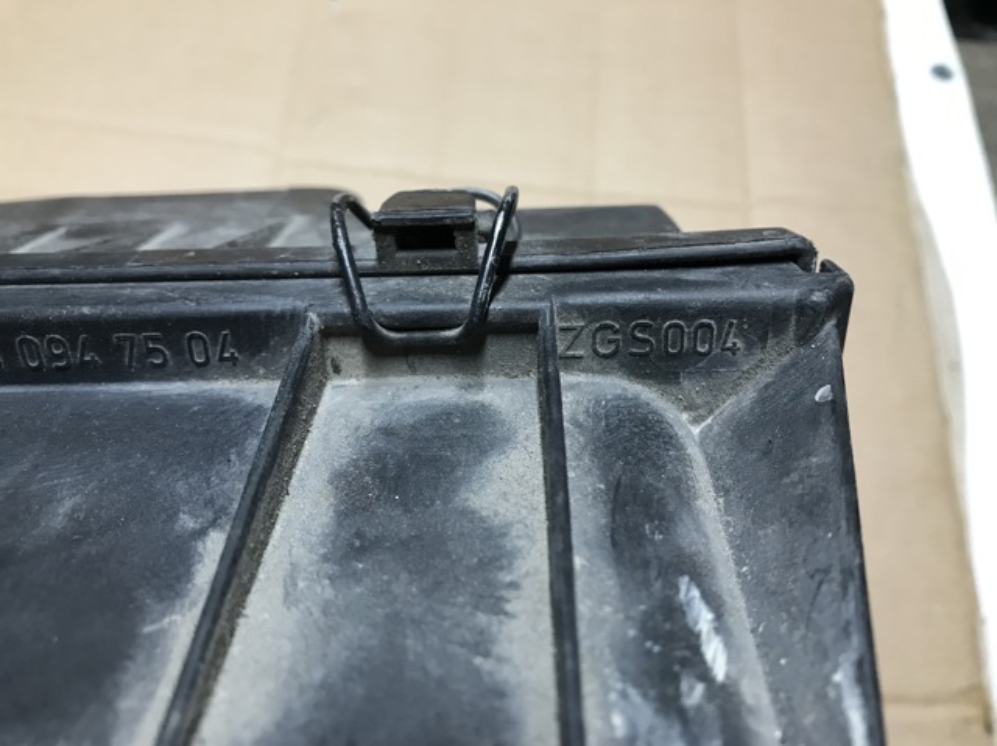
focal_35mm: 28
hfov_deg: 63.5
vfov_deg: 49.7
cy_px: 373
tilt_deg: -65.7
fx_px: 806
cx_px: 498
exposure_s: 1/17
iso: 40
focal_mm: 3.99
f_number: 1.8
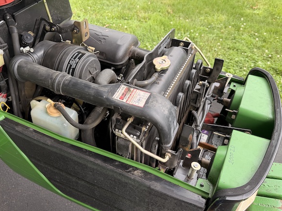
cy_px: 89
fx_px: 269
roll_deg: -0.5
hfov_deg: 55.1
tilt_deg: -42.8
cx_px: 118
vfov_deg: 42.8
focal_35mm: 33
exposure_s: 1/303
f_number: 1.78
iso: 80
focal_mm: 6.76
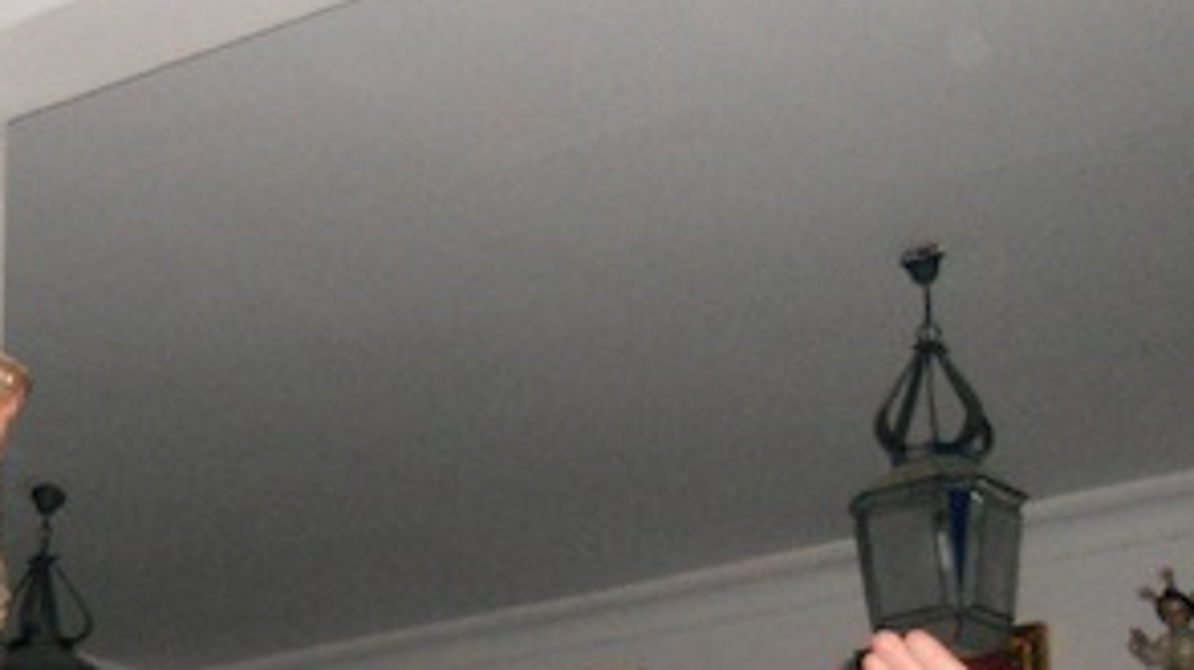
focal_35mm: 80
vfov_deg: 14.5
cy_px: 869
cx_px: 301
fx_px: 2531
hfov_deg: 26.2
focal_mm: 4.9
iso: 500
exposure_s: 1/25
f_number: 3.2
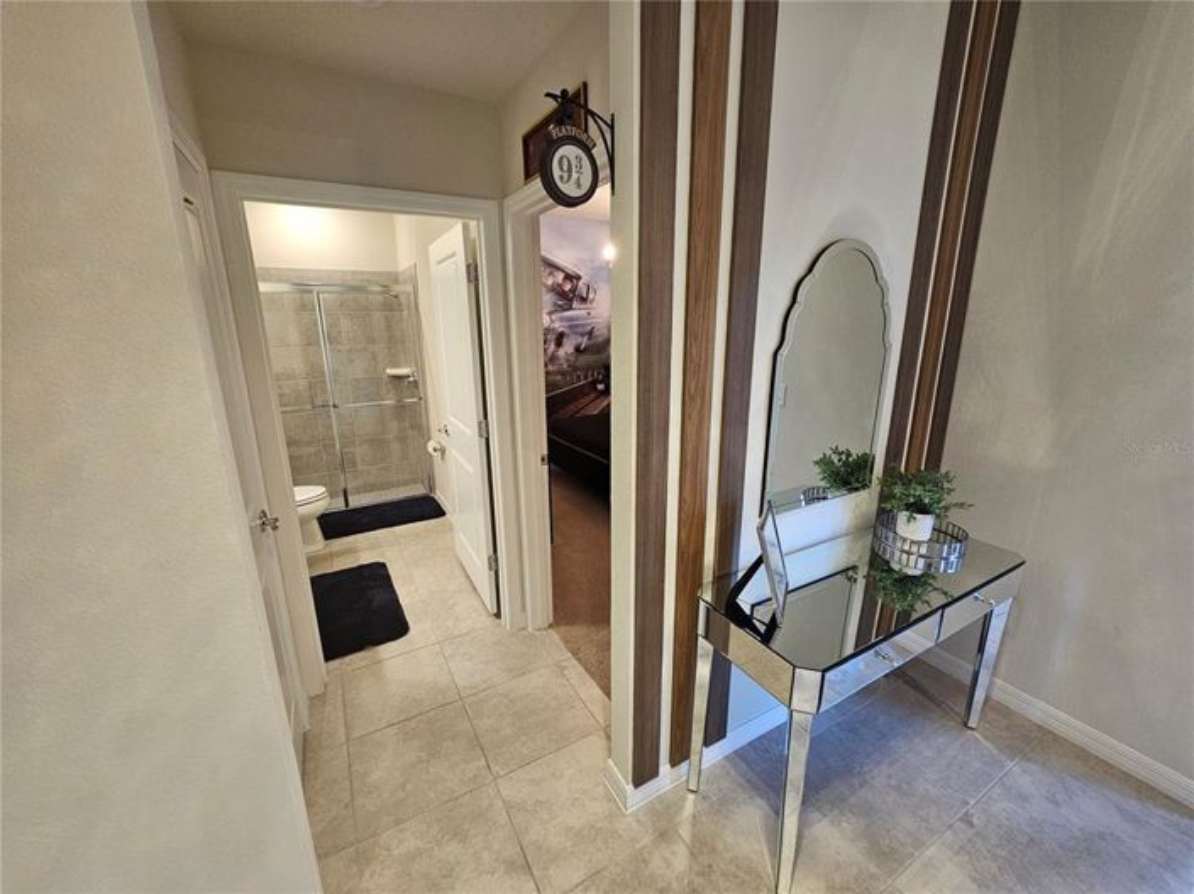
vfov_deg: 89.9
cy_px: 447
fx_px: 448
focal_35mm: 13
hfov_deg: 106.2
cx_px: 597
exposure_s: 1/60
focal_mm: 2.2
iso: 250
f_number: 2.2
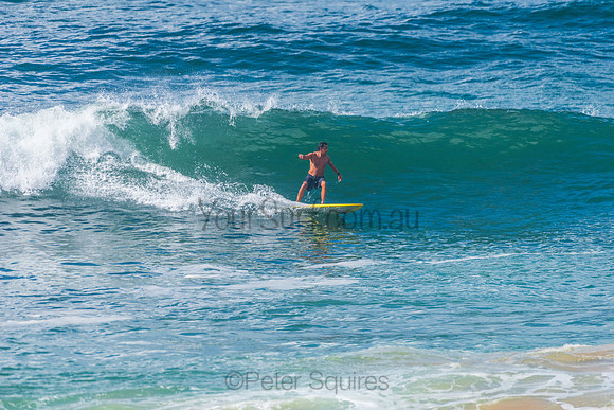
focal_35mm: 500
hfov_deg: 4.1
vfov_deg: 2.8
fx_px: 8529
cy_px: 205
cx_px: 307
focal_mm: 500
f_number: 5.6
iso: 220
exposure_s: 1/2000
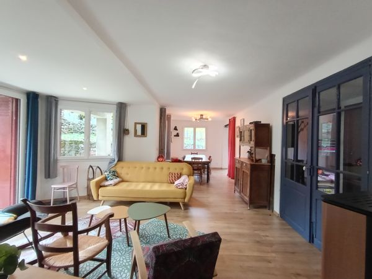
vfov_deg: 74.7
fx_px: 183
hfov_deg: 91.0
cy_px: 140
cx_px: 186
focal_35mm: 17
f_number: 2.2
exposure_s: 1/30
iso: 279
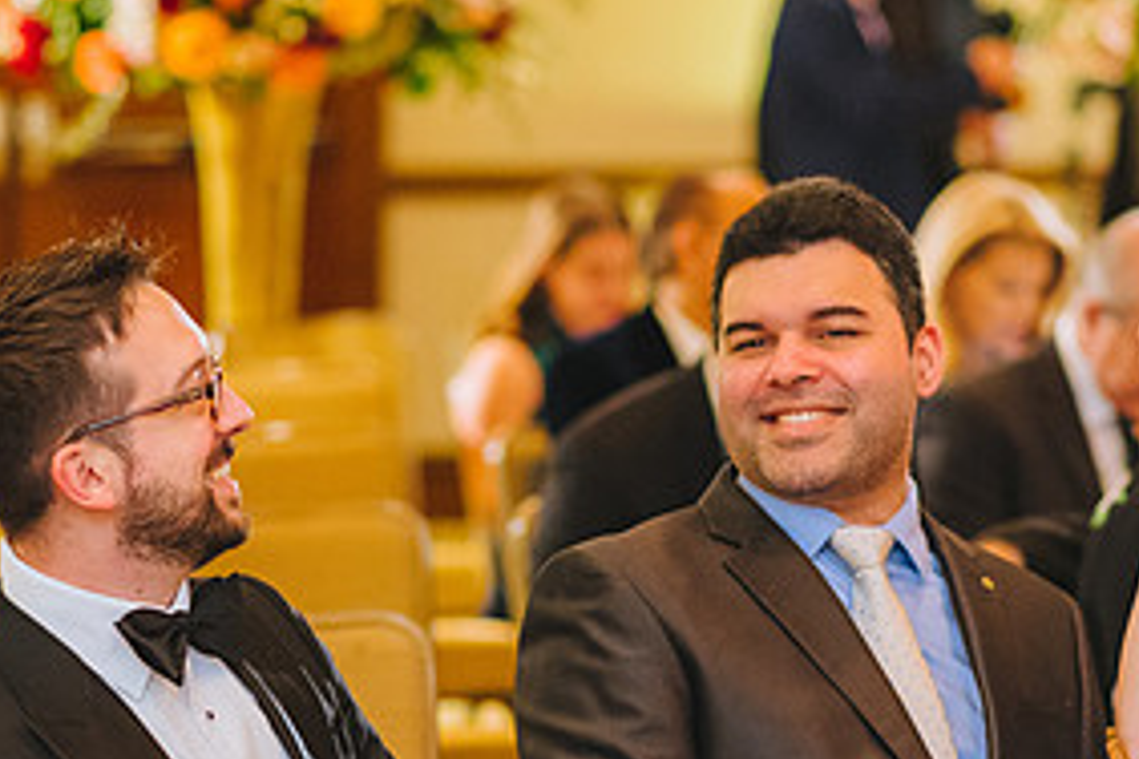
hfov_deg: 11.7
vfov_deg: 7.8
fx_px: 5536
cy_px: 583
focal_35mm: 175
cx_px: 541
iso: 3200
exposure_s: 1/125
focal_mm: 85
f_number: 2.2
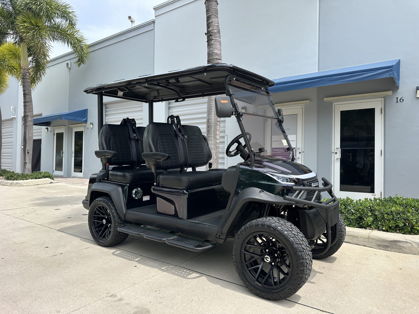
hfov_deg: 71.6
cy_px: 157
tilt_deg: +0.1
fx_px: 291
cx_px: 210
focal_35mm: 24
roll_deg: -0.7
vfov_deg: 56.8
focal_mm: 6.86
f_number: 1.78
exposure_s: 1/2110
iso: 80
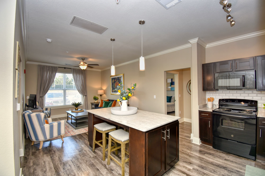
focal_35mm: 15
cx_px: 132
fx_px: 110
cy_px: 88
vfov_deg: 77.3
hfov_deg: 100.4
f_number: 4.5
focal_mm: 10
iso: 220
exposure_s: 1/60
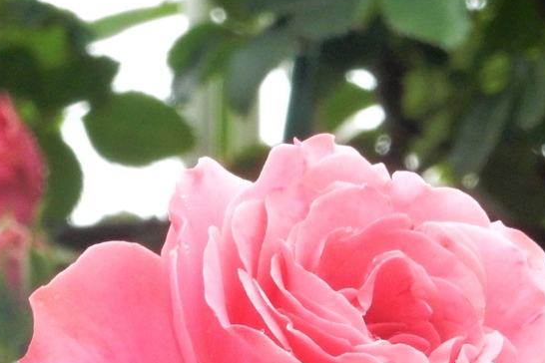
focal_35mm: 441
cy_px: 324
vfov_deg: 3.1
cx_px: 375
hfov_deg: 4.7
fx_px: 6676
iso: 400
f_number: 6.3
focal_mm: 34.5
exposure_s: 1/160
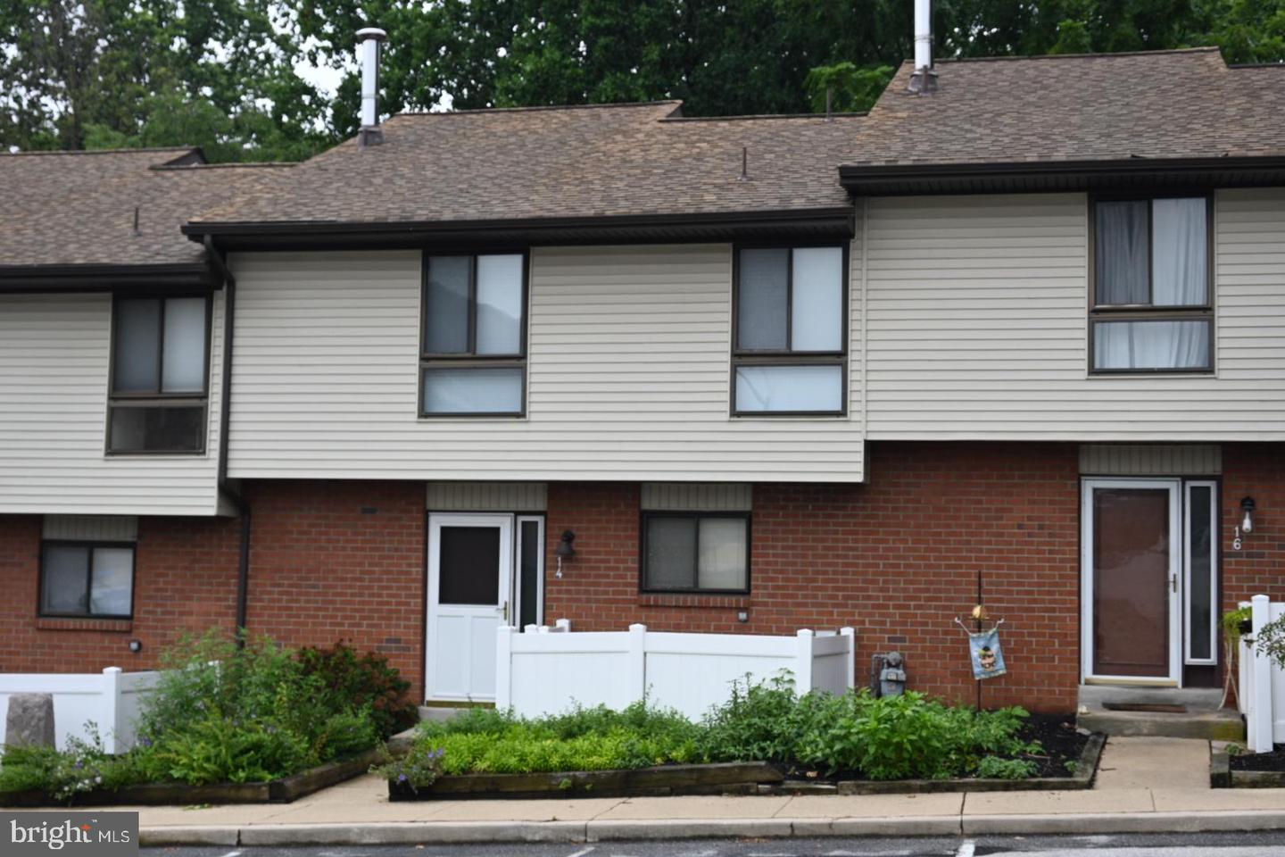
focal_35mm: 56
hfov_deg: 35.9
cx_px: 642
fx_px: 1981
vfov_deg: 24.4
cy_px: 428
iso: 200
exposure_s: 1/250
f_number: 5.6
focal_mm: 37
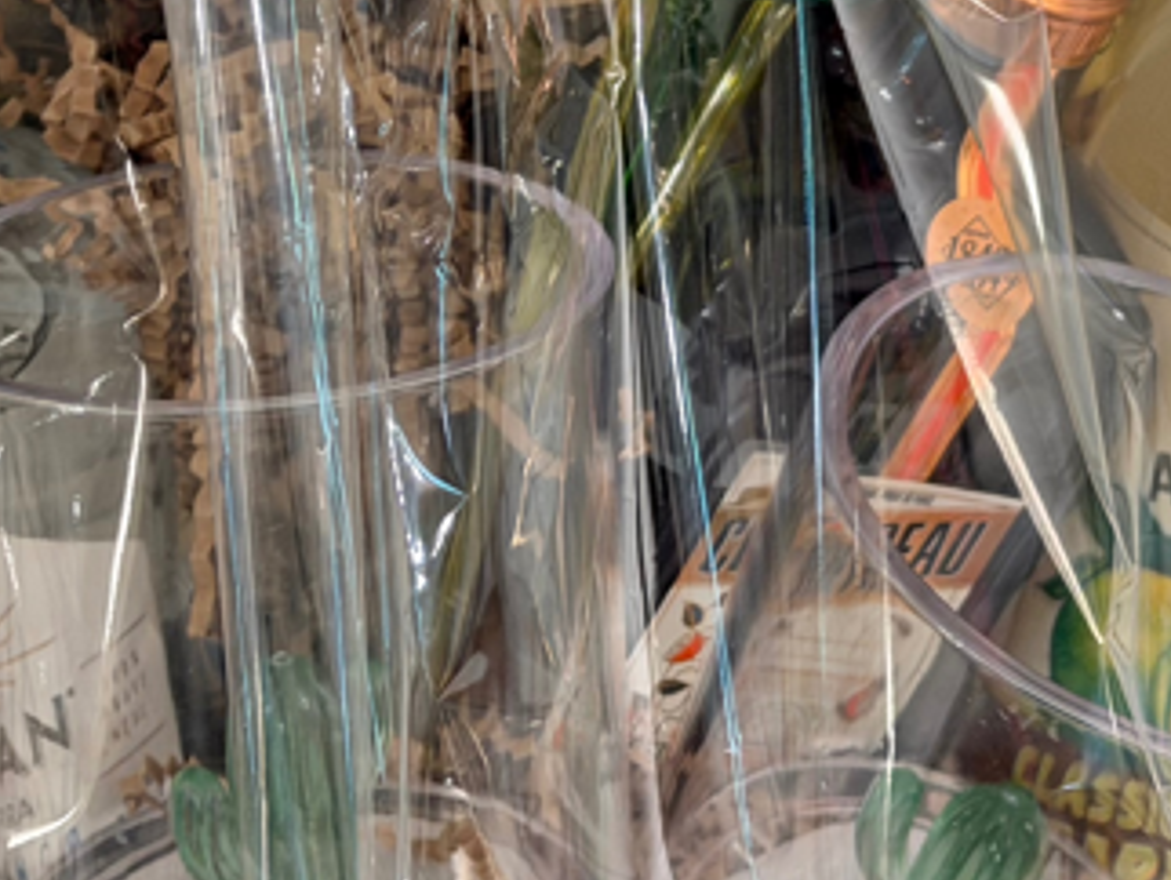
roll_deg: +0.9
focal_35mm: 134
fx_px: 4536
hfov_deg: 14.7
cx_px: 404
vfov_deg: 10.9
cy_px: -133
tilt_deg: -44.7
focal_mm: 6.76
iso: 500
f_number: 1.78
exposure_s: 1/30
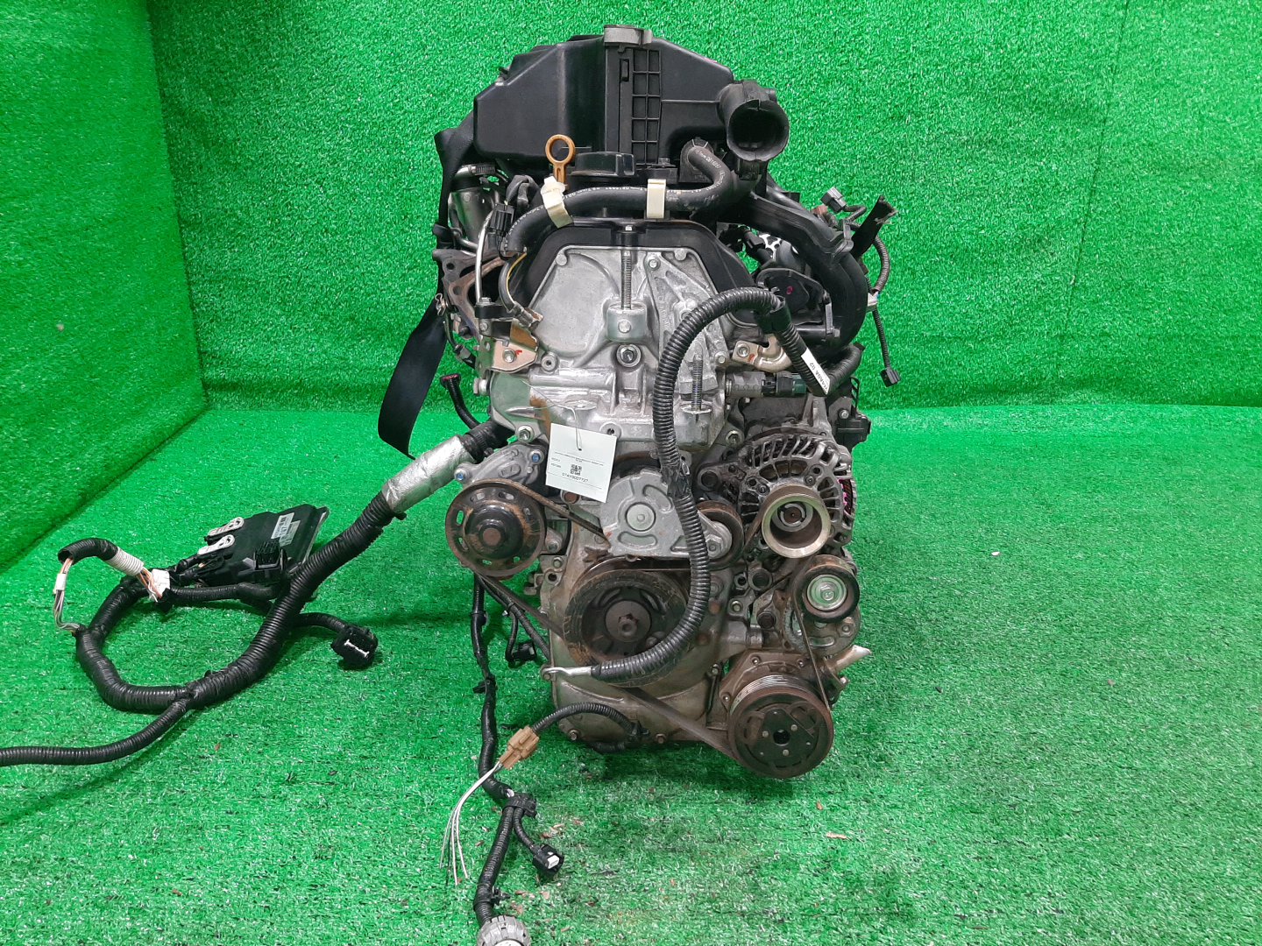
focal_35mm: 26
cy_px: 473
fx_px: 948
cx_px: 631
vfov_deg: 53.1
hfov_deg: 67.3
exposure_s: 1/50
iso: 187
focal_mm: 3.93
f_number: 1.7
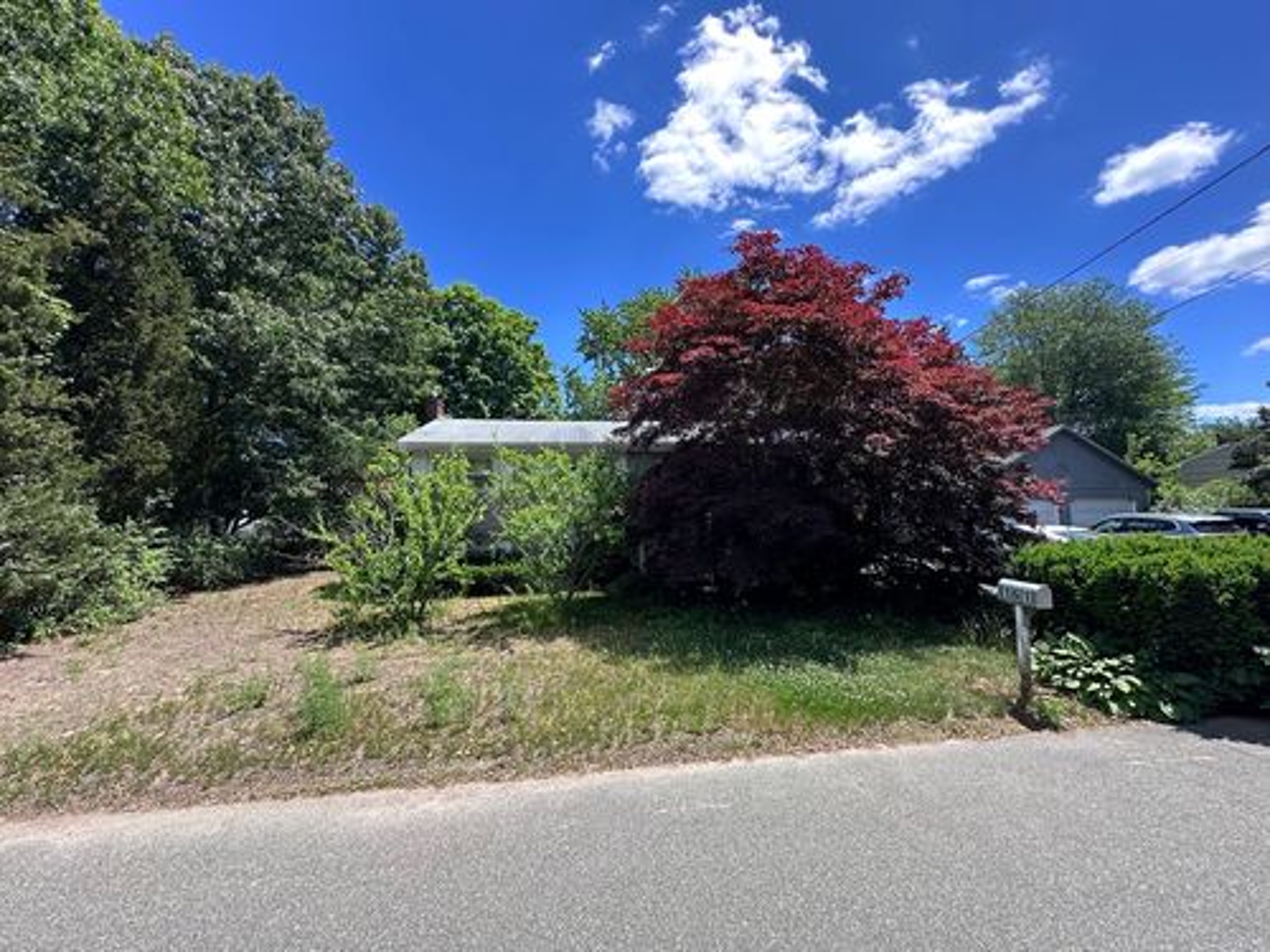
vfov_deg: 85.7
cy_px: 476
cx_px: 635
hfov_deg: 102.1
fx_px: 514
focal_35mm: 14
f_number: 2.2
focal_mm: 2.22
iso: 40
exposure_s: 1/622
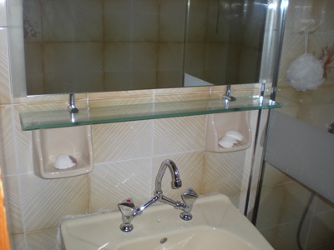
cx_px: 167
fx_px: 367
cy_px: 125
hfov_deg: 49.0
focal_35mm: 38
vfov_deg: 37.7
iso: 64
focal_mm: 6.3
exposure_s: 1/60
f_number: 3.1
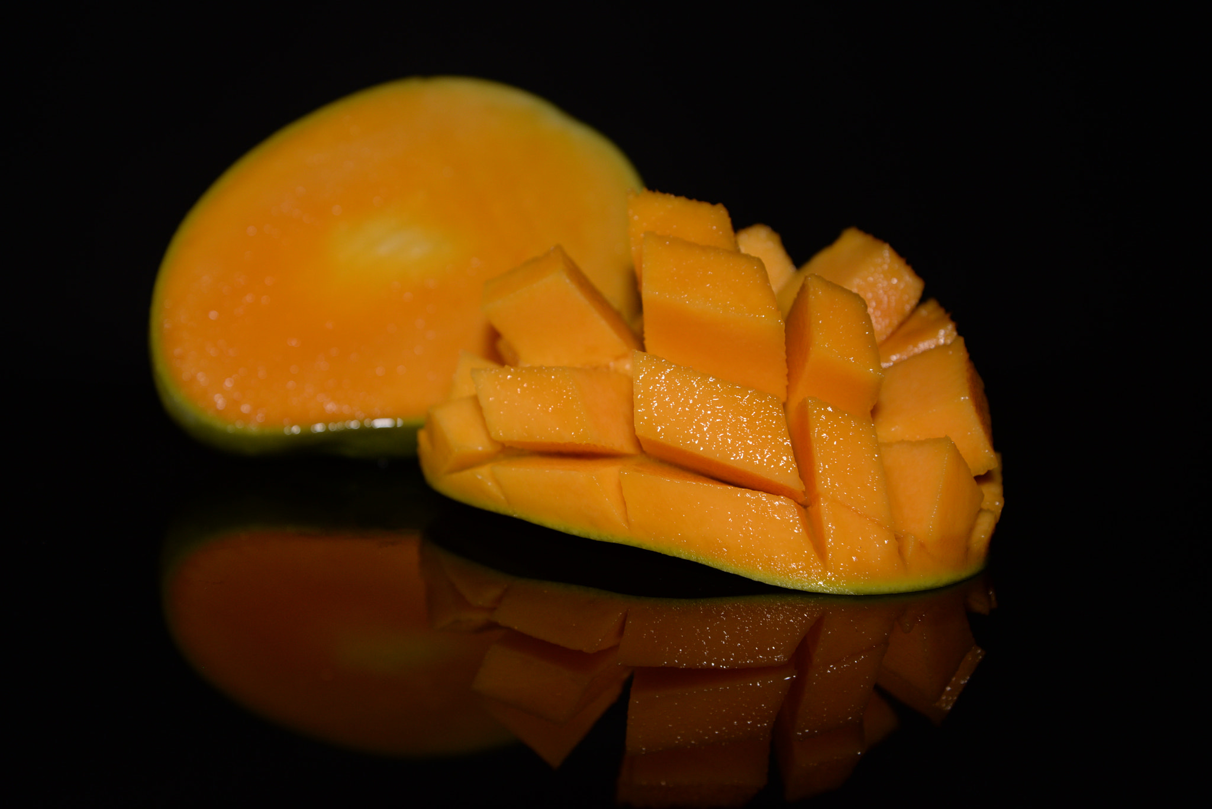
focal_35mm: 48
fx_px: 1616
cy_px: 404
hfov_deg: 41.1
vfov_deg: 28.1
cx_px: 606
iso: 500
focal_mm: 48
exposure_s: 1/80
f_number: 5
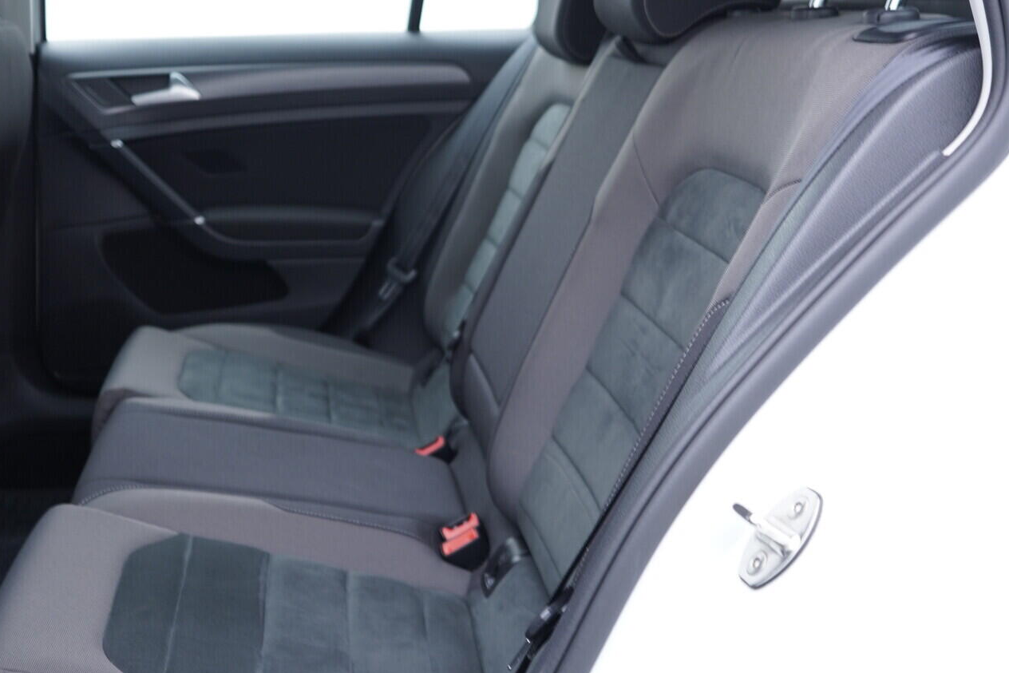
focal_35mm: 41
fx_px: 1149
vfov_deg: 32.6
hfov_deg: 47.4
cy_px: 376
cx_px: 468
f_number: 2.8
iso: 250
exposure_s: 1/40
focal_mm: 24
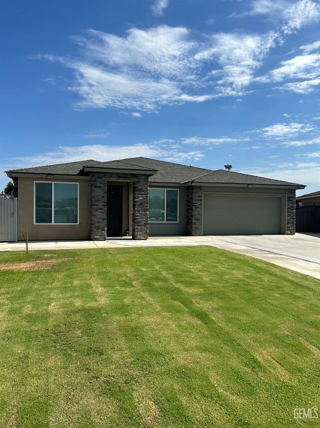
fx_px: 321
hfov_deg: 53.0
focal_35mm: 26
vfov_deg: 67.3
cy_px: 214
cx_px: 160
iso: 50
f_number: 1.5
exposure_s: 1/5587
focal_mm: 5.7
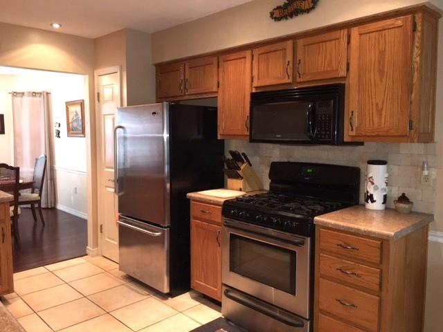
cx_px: 222
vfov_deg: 48.2
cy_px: 166
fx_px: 371
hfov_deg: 61.7
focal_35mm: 29
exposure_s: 1/20
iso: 64
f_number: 2.2
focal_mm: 4.15
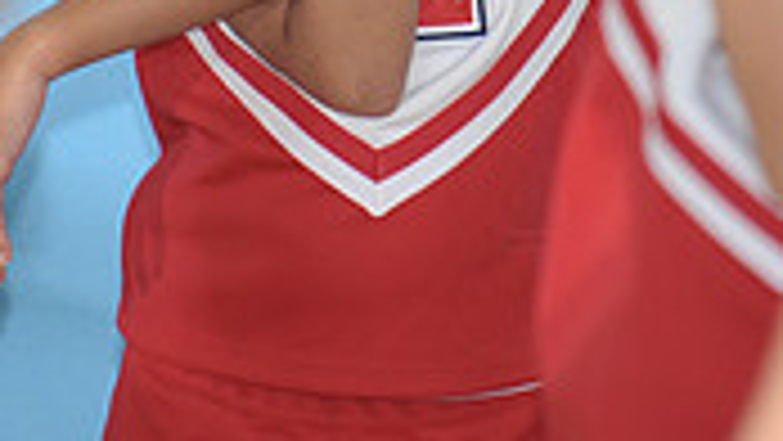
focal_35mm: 698
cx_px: 580
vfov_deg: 1.7
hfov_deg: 3.1
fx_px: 14496
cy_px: -310
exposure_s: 1/125
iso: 500
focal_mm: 200
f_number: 2.8
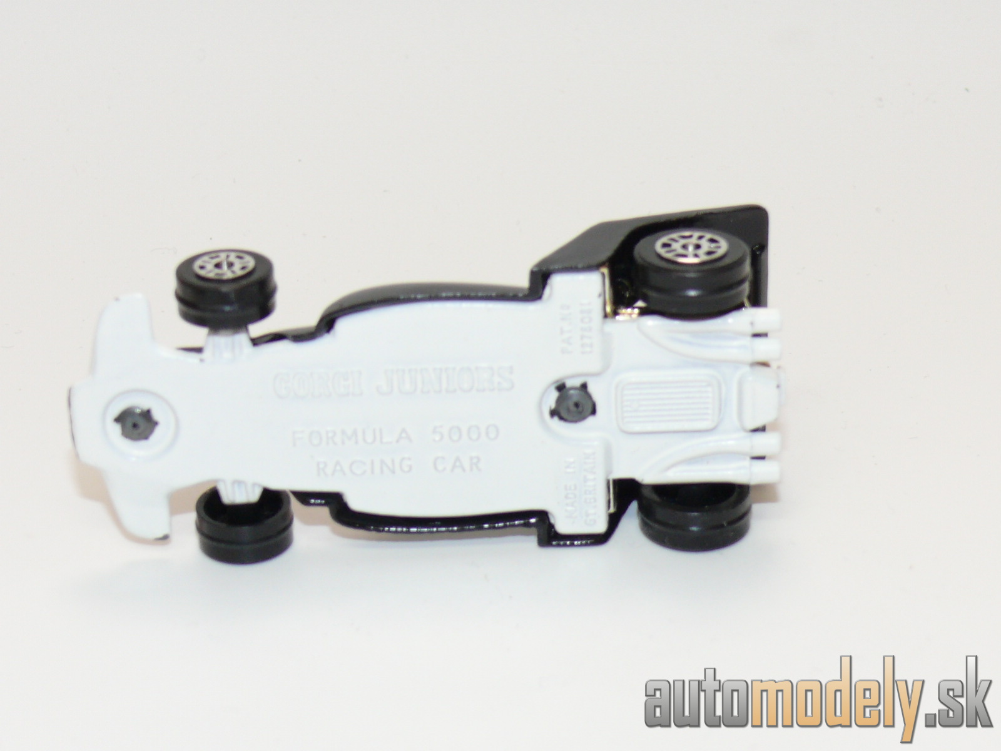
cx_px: 500
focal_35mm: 93
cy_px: 376
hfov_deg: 21.1
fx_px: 2689
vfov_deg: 15.9
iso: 100
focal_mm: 12.7
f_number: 4
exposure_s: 1/30
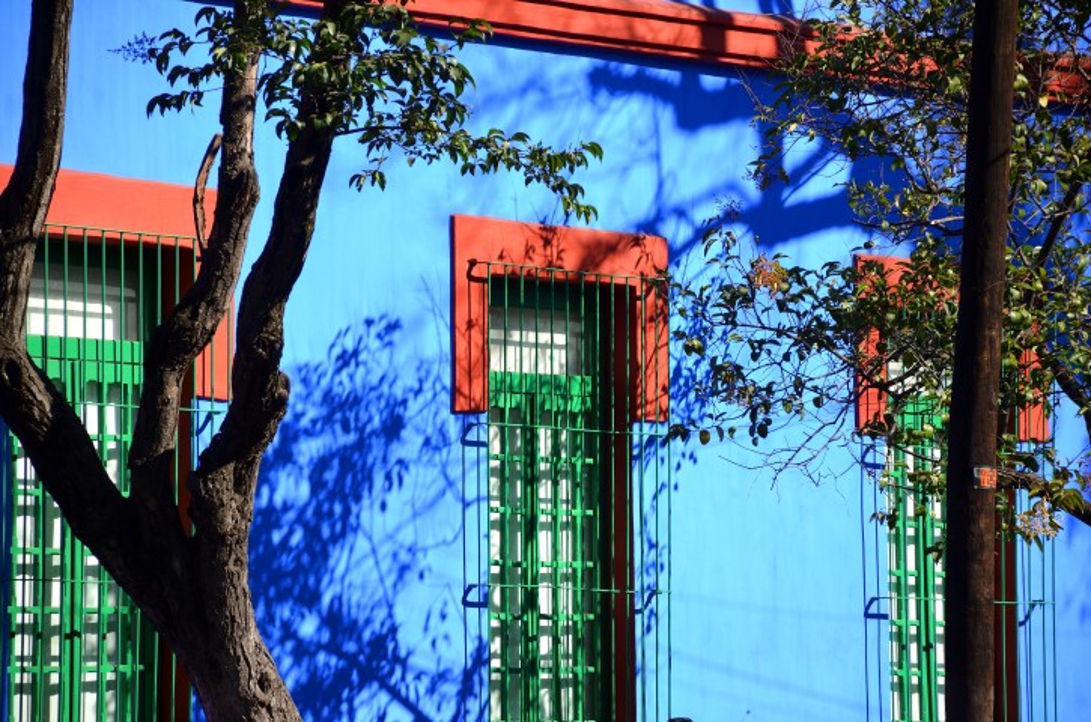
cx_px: 546
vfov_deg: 6.5
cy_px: 361
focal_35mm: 210
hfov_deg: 9.8
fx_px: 6350
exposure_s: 1/640
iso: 200
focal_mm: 140
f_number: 6.3
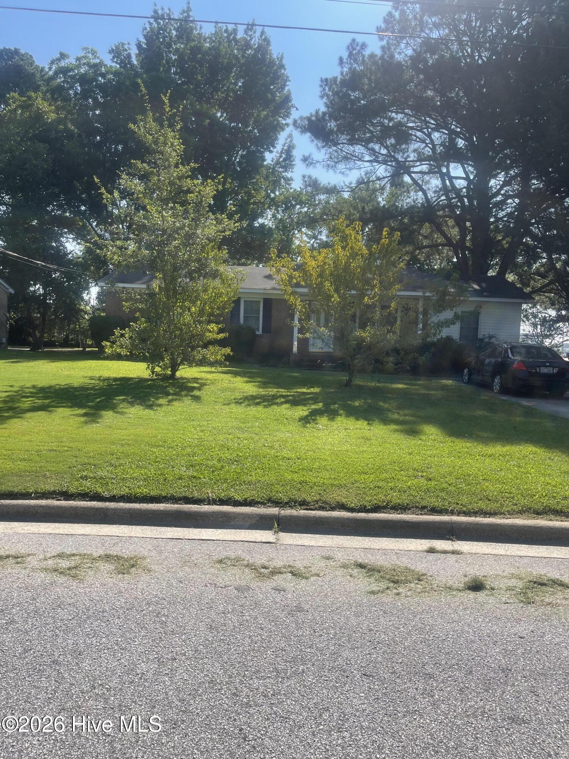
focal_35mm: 25
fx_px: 548
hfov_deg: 54.9
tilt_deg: -4.4
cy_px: 380
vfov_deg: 69.4
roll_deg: -2.4
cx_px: 284
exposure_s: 1/2288
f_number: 1.6
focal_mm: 5.1
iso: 32
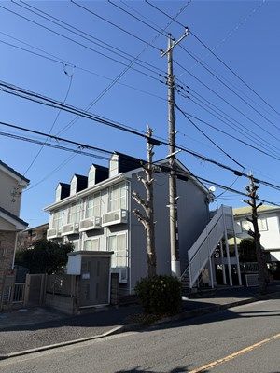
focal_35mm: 24
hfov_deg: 56.8
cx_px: 140
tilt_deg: +17.0
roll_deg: +0.3
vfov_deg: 71.6
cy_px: 186
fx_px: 259
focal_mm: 6.76
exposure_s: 1/3584
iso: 80
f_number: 1.78
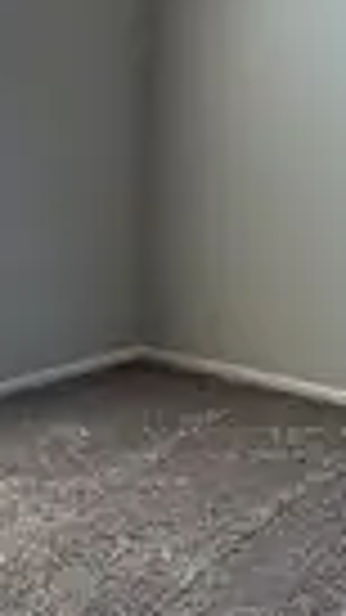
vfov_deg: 25.2
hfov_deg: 14.5
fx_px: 1355
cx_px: 99
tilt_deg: -2.1
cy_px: 121
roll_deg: -0.6
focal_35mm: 83
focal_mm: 5.7
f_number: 1.5
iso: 50
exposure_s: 1/166
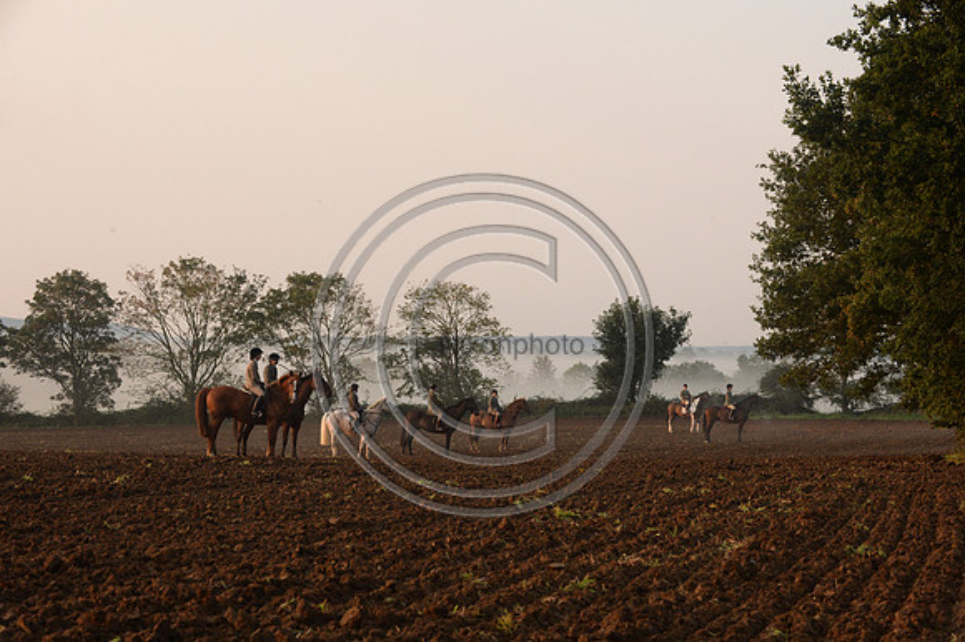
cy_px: 321
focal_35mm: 90
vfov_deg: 15.2
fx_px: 2411
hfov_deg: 22.6
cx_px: 482
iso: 2500
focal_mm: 90
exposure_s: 1/500
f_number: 9
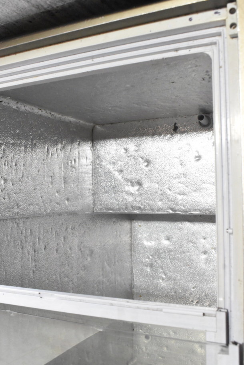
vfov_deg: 53.1
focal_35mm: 36
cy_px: 182
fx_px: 366
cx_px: 122
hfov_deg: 36.9
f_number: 10
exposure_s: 1/400
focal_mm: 24
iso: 6400
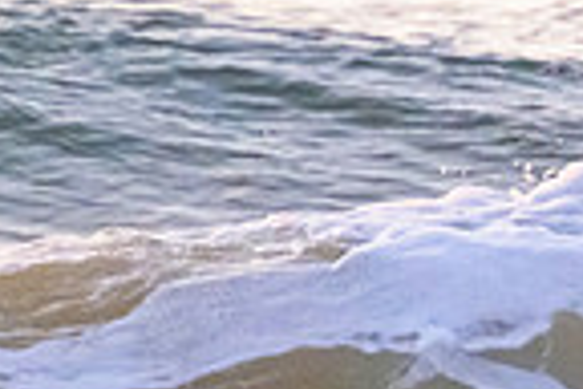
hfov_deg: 0.6
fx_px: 52012
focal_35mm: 3212
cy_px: 395
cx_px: 1158
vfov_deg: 0.4
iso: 12800
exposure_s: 1/800
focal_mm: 800
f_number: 11
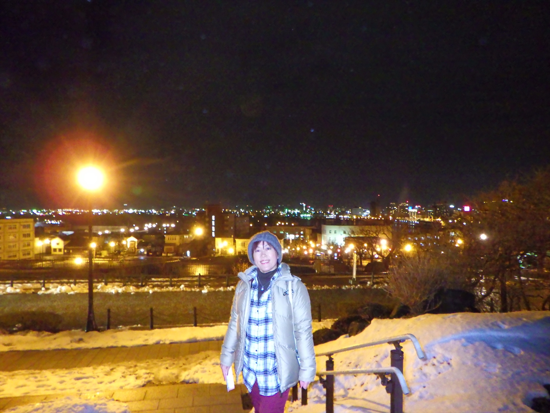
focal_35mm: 22
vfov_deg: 61.1
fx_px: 350
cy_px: 206
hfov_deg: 76.4
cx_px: 275
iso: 1600
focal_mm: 5
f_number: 3.5
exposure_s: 1/6
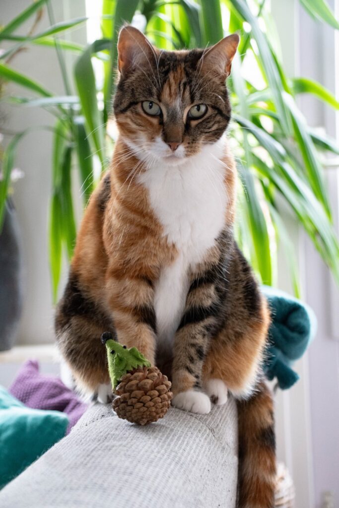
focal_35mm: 78
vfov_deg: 26.0
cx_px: 170
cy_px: 254
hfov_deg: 17.5
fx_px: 1101
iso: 2000
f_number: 5
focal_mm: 52
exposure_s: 1/80
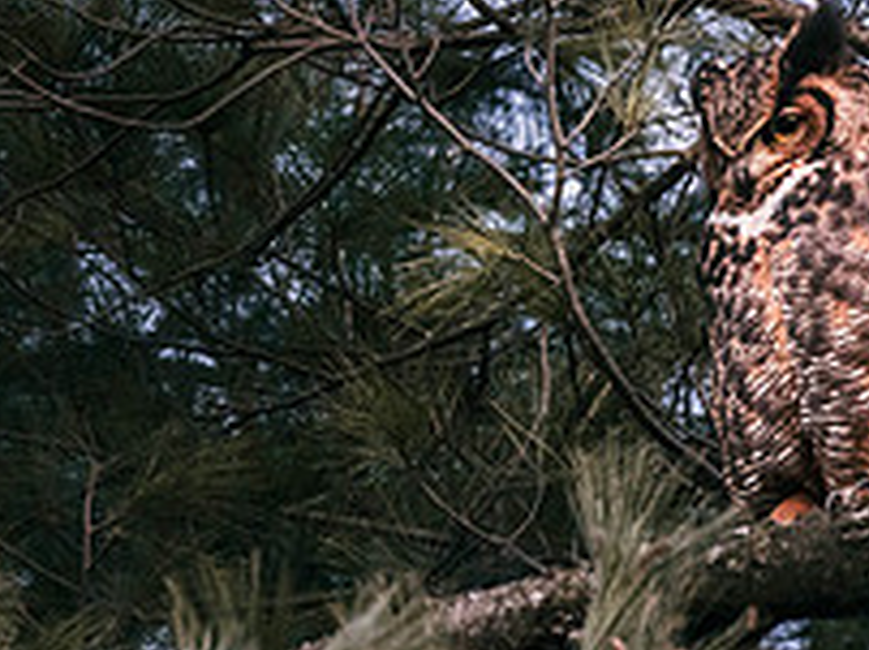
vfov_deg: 0.8
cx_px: 310
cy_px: 102
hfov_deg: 1.0
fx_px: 48945
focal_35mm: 1952
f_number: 5.6
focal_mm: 500
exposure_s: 1/50
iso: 1600
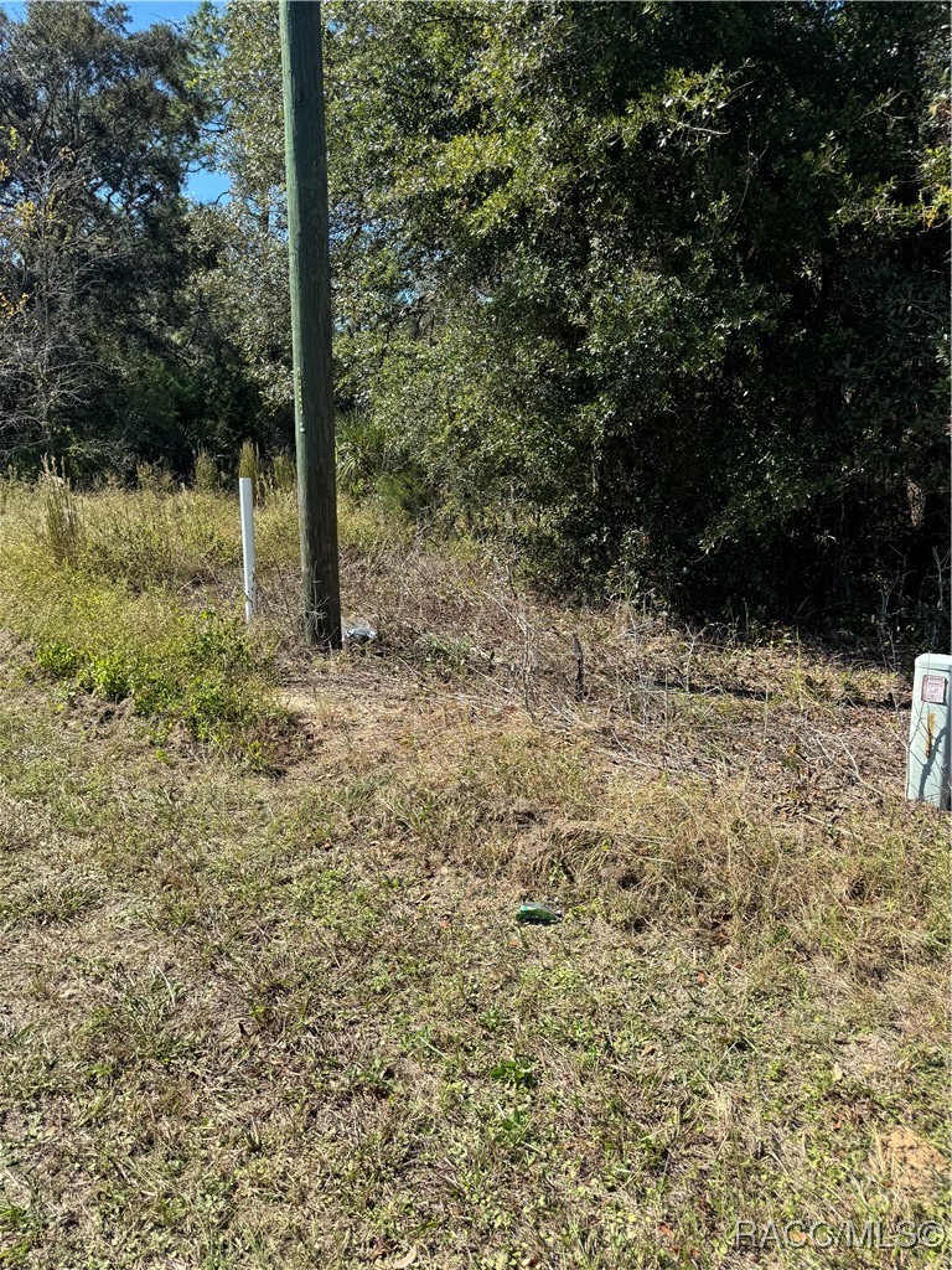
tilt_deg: -13.6
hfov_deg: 56.8
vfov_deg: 71.6
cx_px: 476
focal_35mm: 24
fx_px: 880
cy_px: 635
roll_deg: -1.2
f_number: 1.78
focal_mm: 6.76
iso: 80
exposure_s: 1/2415
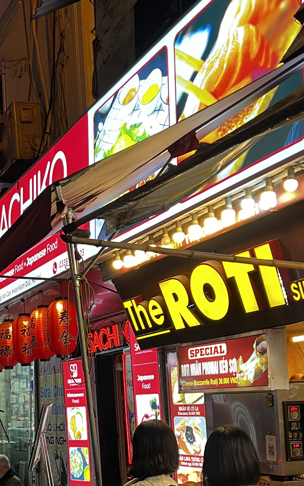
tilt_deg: +5.7
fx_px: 769
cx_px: 37
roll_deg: +1.6
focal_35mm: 58
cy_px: 349
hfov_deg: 21.9
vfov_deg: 34.5
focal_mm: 5.7
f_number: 1.5
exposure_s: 1/50
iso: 80
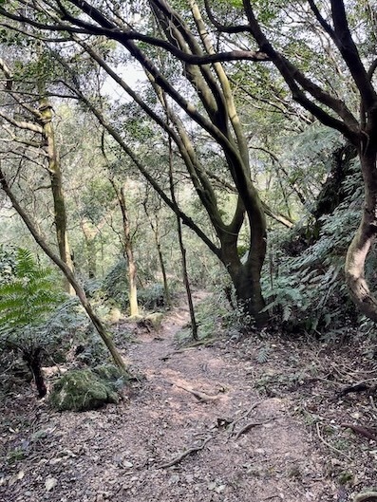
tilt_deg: -14.3
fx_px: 377
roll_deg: +0.0
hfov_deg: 53.1
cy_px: 251
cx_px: 188
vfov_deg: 67.3
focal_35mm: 26
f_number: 1.6
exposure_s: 1/121
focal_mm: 5.1
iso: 80
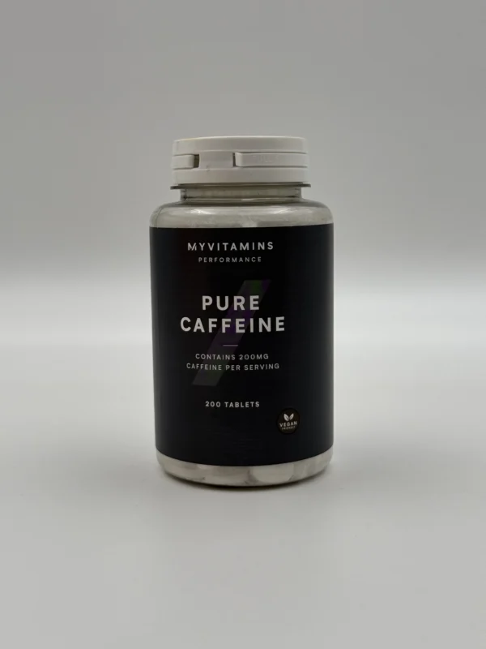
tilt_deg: -7.7
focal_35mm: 48
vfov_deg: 39.7
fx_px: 899
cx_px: 243
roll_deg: +0.5
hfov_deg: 30.3
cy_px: 324
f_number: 1.78
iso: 80
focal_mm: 6.76
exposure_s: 1/987
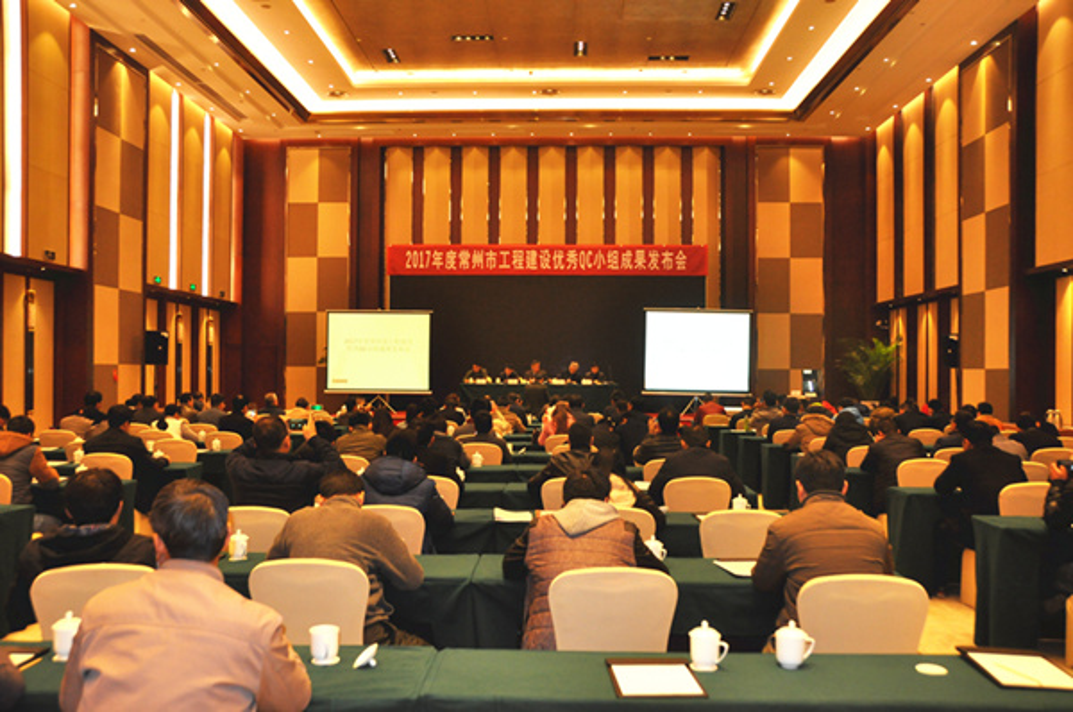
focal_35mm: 30
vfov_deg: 43.5
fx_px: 893
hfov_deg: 62.0
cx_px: 536
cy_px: 356
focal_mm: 20
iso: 800
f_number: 3.5
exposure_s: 1/60
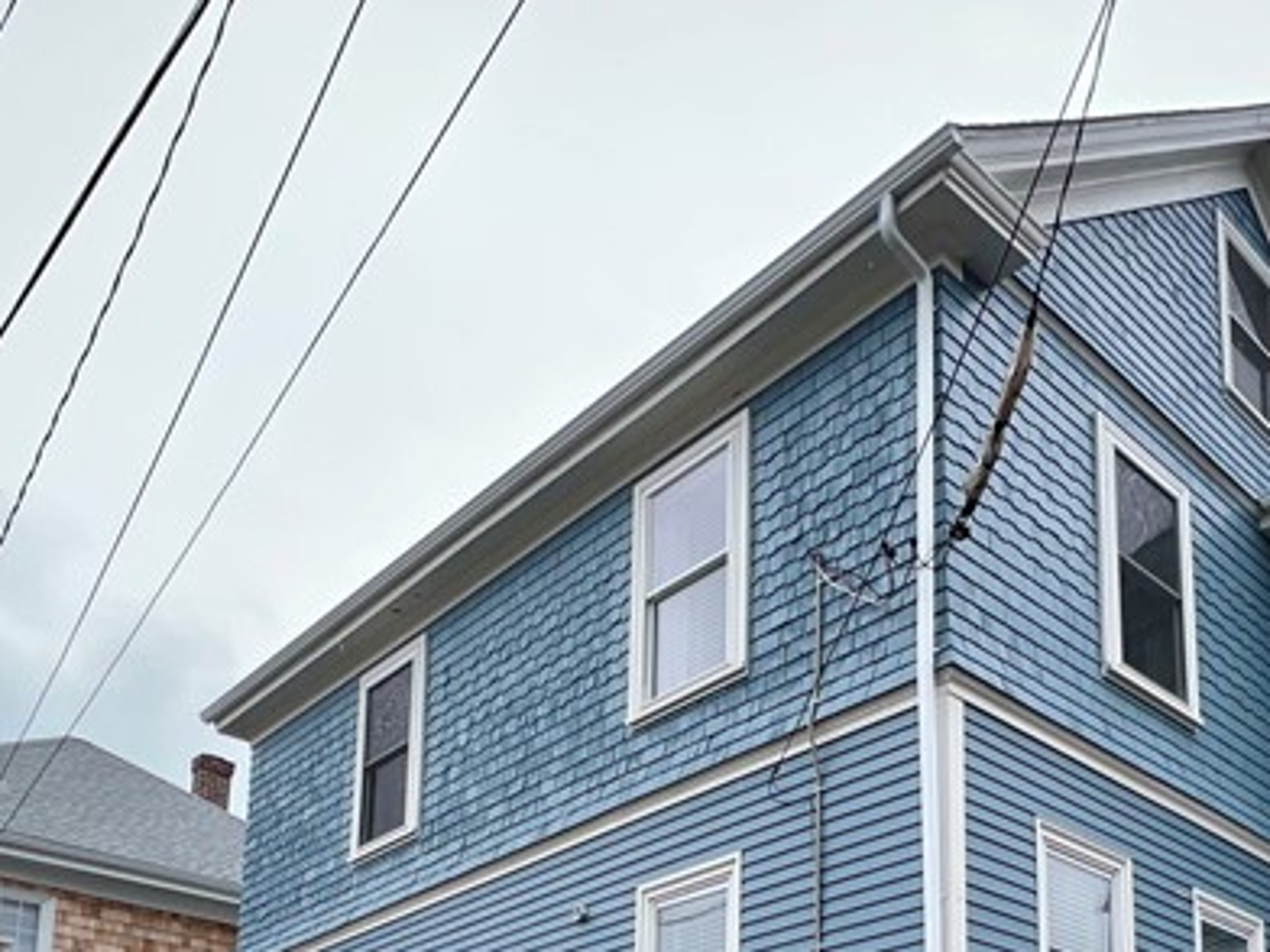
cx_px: 771
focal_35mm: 34
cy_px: 1107
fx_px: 1247
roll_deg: -0.3
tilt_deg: +9.2
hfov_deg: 53.5
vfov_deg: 34.5
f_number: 1.8
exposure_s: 1/645
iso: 32
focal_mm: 1.57
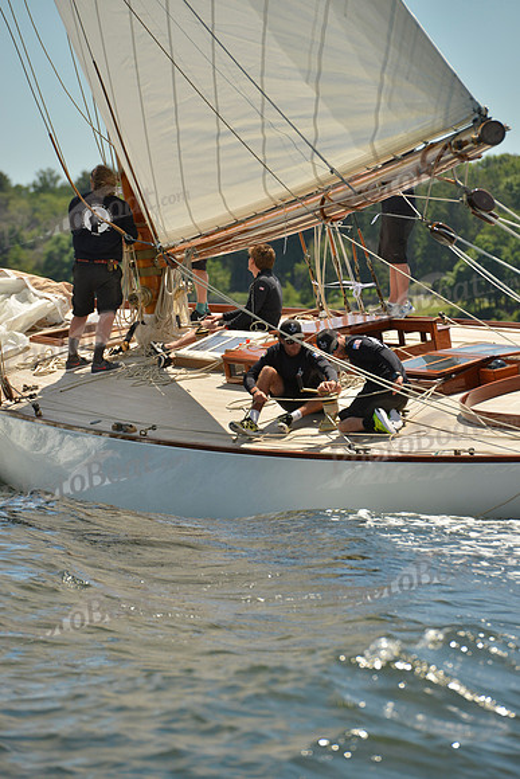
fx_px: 4330
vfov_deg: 10.3
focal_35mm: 200
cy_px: 390
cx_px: 260
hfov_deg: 6.9
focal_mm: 200
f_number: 8
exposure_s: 1/1600
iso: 280
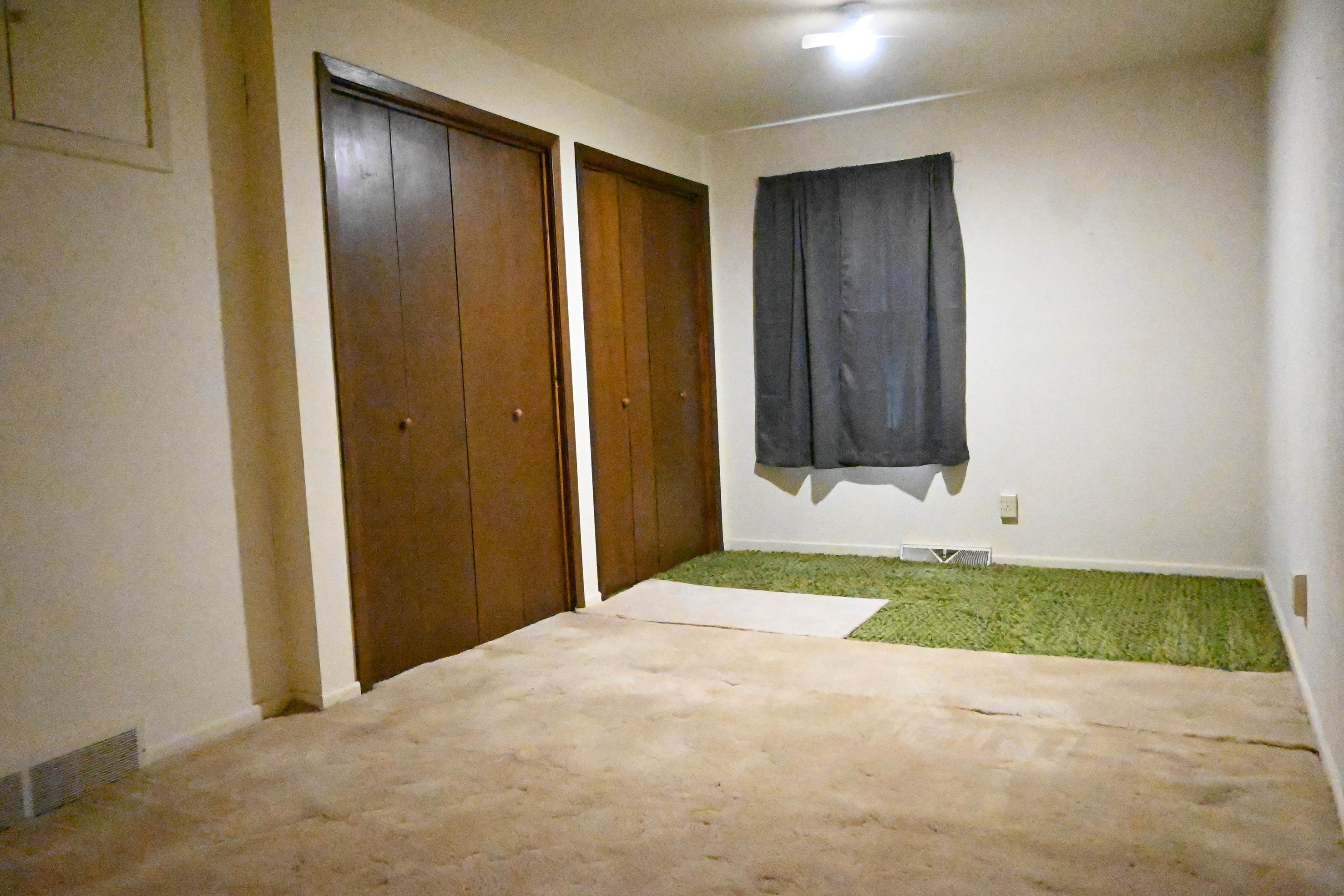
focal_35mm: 27
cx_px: 663
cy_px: 445
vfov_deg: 48.7
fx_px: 990
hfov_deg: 68.3
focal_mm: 17
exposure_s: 1/1000
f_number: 3.5
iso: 51200
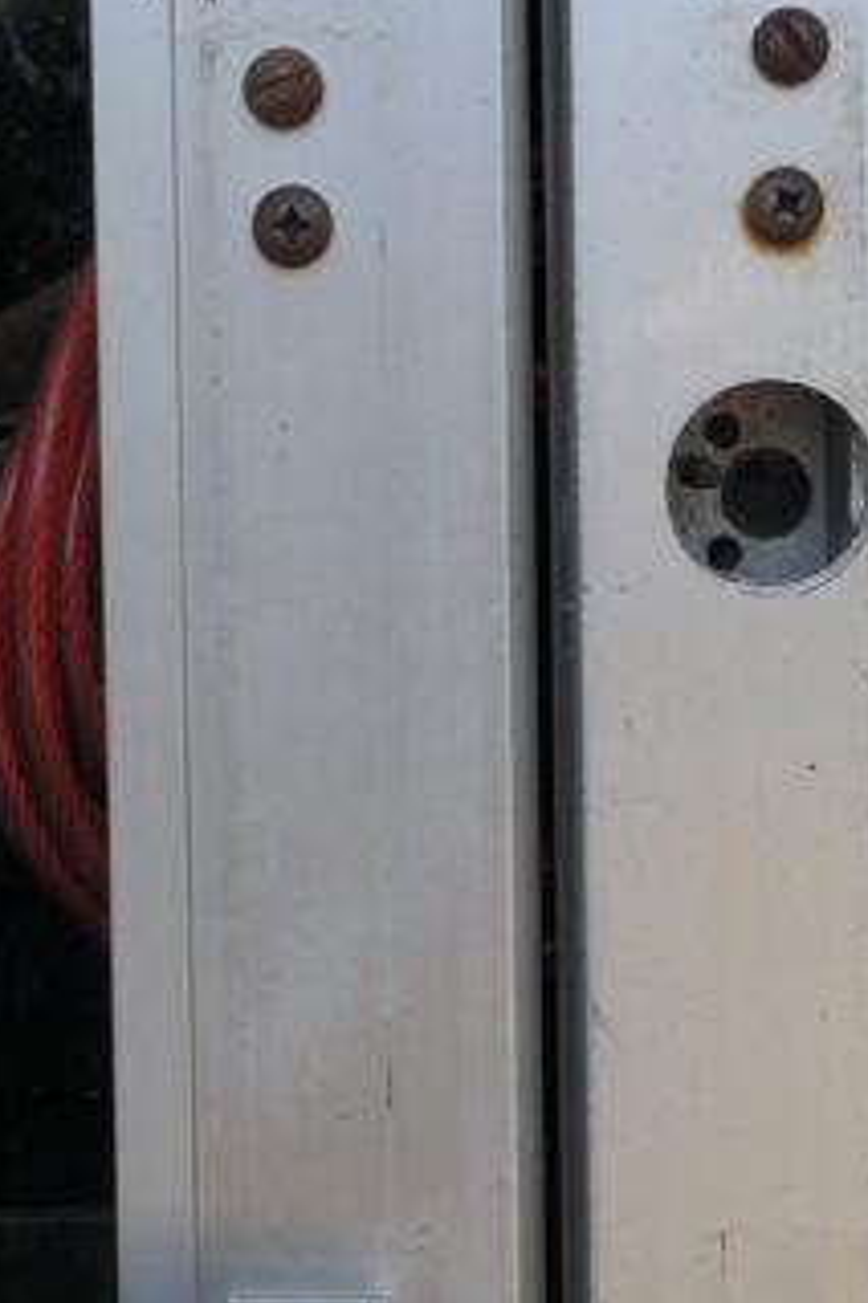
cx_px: 293
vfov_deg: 18.9
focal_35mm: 108
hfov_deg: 12.7
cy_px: 761
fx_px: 3910
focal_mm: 20
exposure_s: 1/160
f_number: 4.5
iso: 100
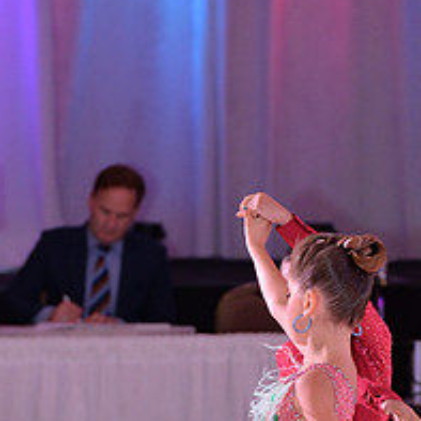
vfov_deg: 3.5
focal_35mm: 500
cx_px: 268
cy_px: 541
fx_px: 6880
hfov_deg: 3.5
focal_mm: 200
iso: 2000
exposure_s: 1/250
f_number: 6.3
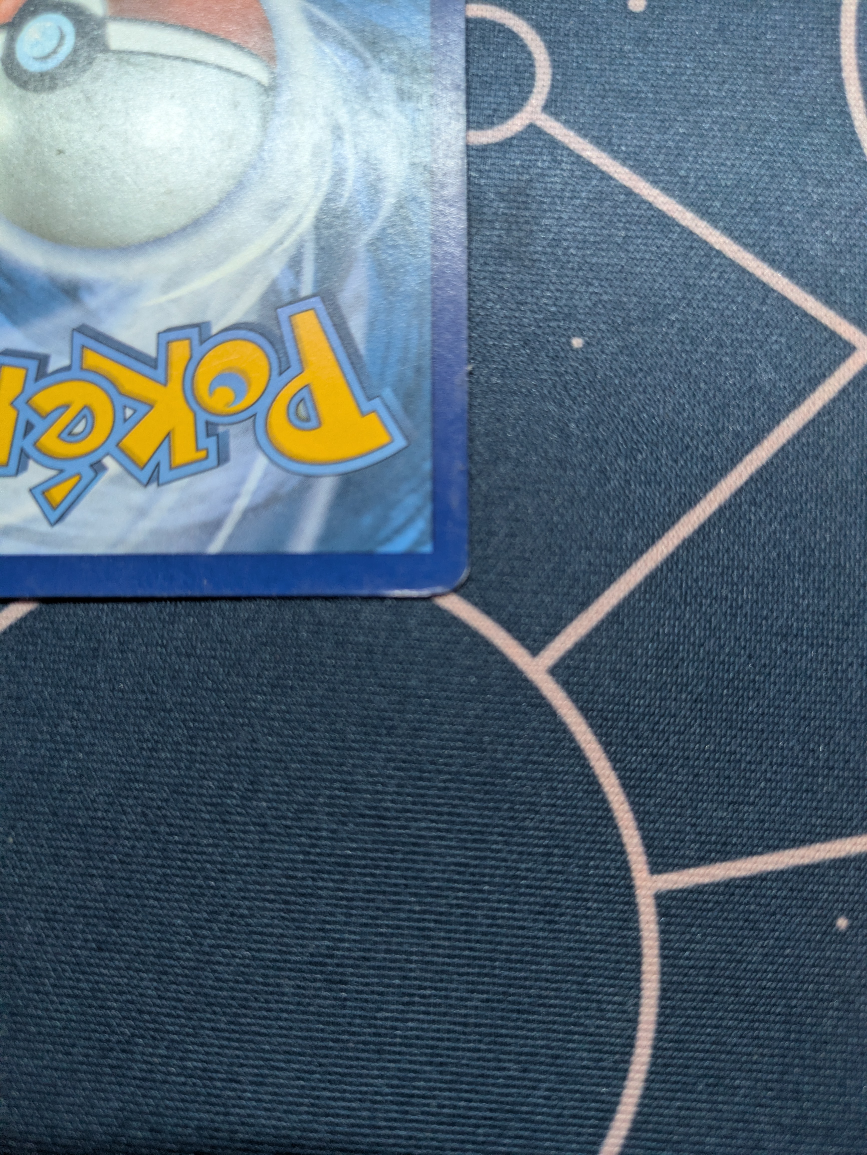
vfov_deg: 69.4
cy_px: 578
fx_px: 834
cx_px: 434
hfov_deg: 54.9
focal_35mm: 25
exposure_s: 1/60
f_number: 1.89
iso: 185
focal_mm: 5.43
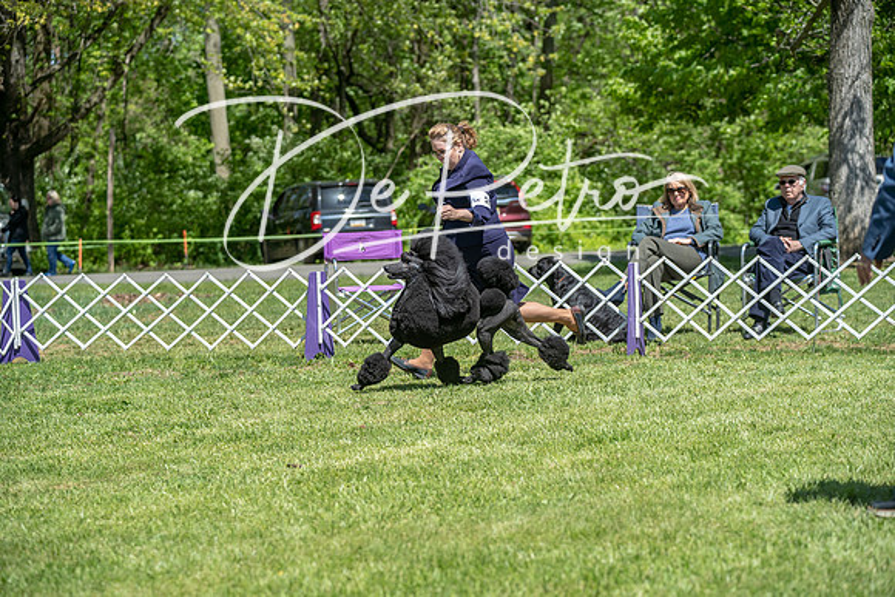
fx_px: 2735
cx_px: 448
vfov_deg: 12.5
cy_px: 298
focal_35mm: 110
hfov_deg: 18.6
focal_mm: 110
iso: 250
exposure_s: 1/1000
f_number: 5
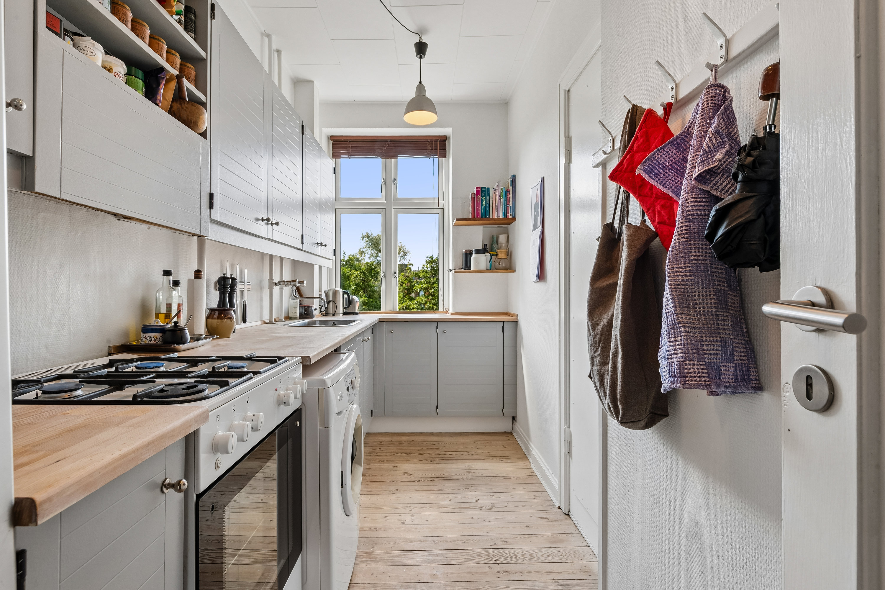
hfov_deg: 93.3
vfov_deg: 70.4
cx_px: 442
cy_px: 295
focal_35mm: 17
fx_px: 418
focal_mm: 17
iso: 400
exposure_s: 1/15
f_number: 13
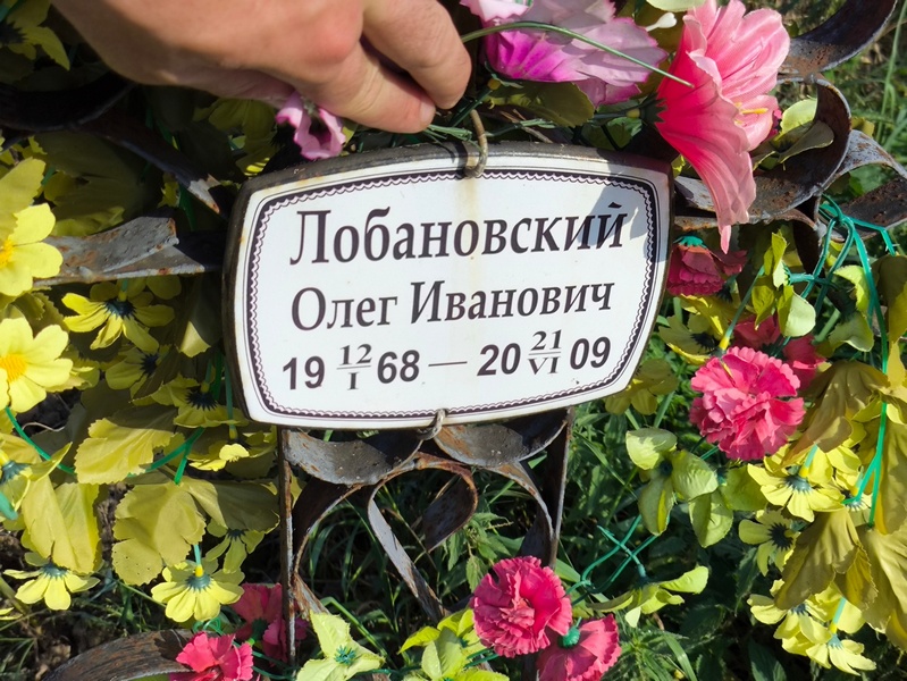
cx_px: 454
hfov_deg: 38.2
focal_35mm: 50
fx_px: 1311
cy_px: 340
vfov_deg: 29.1
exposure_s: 1/1247
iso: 50
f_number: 1.7
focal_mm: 4.71
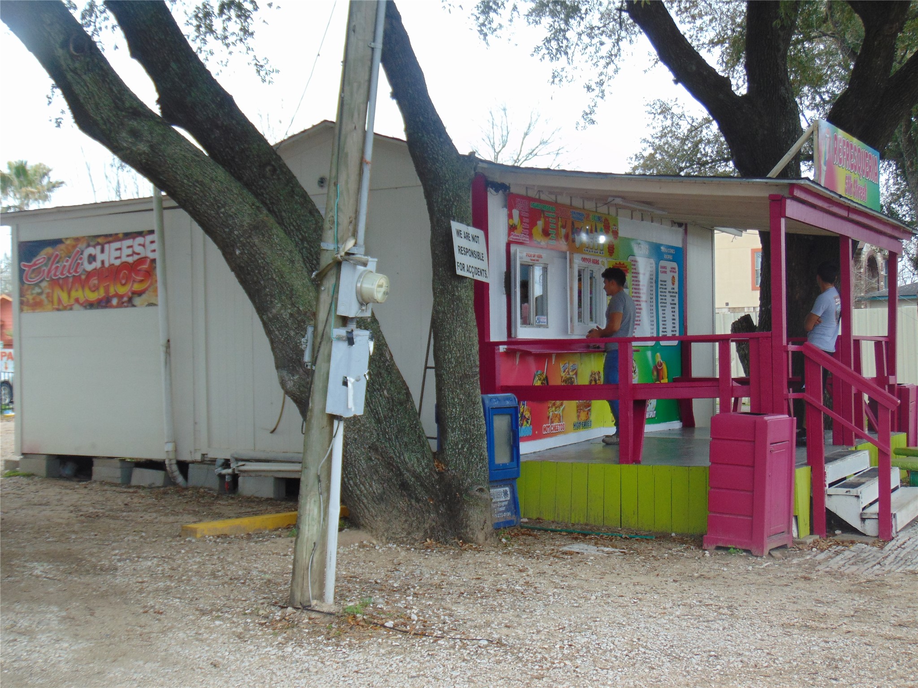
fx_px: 1326
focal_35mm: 50
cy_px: 344
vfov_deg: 29.1
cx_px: 459
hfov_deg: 38.2
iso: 80
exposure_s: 1/100
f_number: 3.5
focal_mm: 9
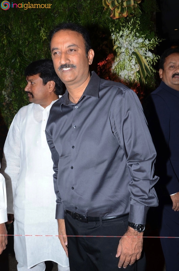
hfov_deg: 31.8
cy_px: 136
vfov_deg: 46.5
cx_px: 90
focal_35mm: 42
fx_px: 315
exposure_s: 1/125
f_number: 9
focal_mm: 28
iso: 500
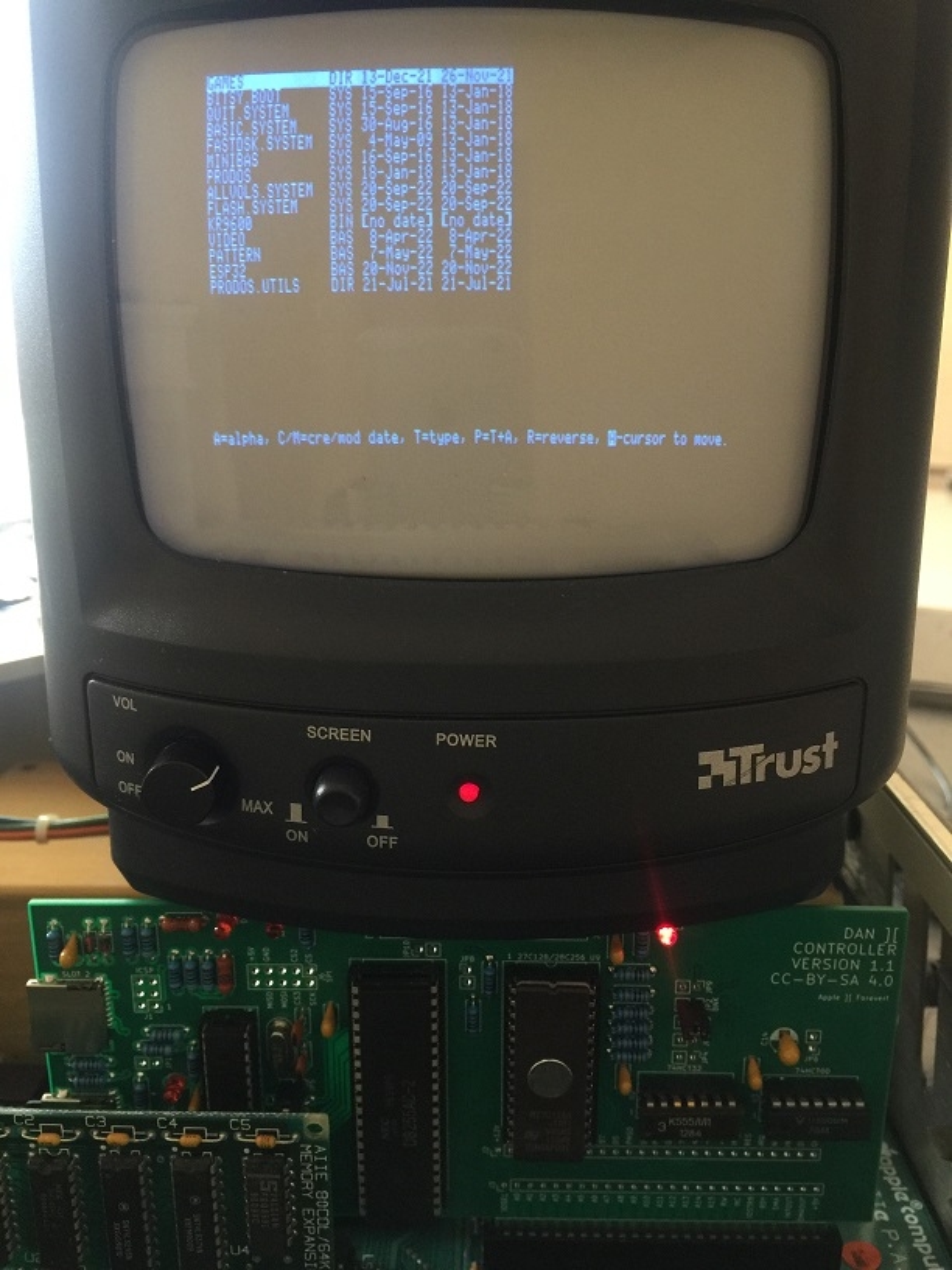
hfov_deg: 48.2
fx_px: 1063
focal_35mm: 29
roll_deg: +1.2
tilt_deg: -14.9
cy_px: 635
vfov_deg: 61.7
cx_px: 476
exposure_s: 1/17
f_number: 2.2
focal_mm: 4.15
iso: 64
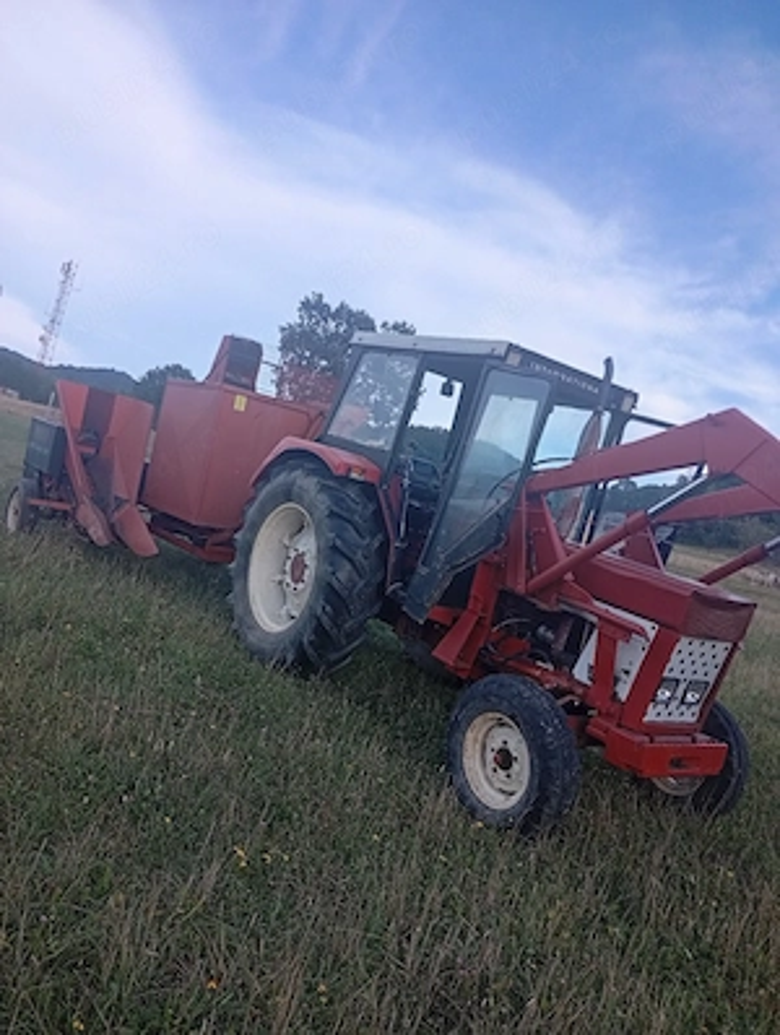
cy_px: 518
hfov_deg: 51.5
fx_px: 809
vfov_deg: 65.2
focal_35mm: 27
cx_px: 390
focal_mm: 3.98
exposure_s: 1/233
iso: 50
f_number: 1.8
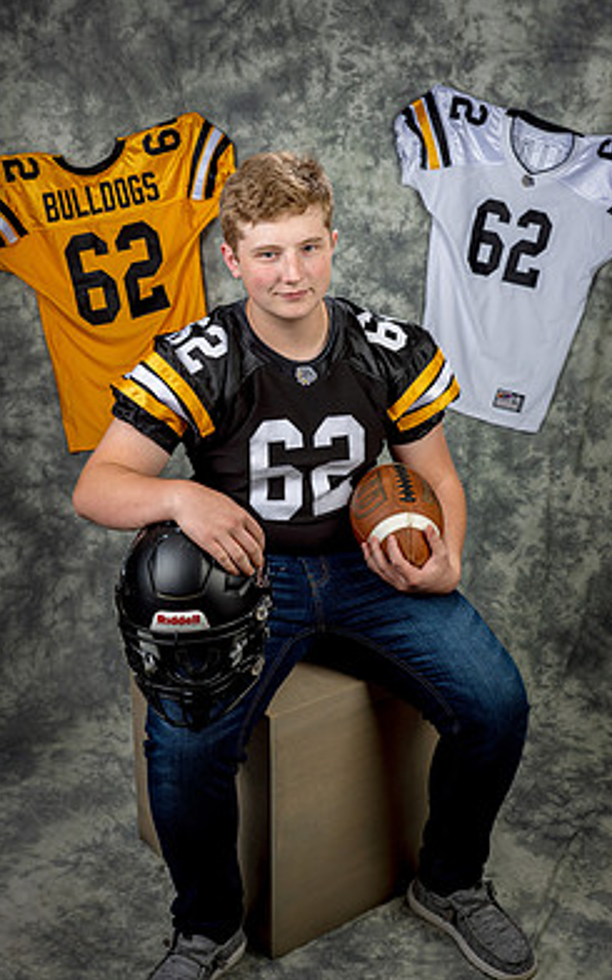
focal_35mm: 41
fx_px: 1094
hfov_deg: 31.2
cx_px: 312
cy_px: 542
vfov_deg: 48.1
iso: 125
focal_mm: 35
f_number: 6.3
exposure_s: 1/160
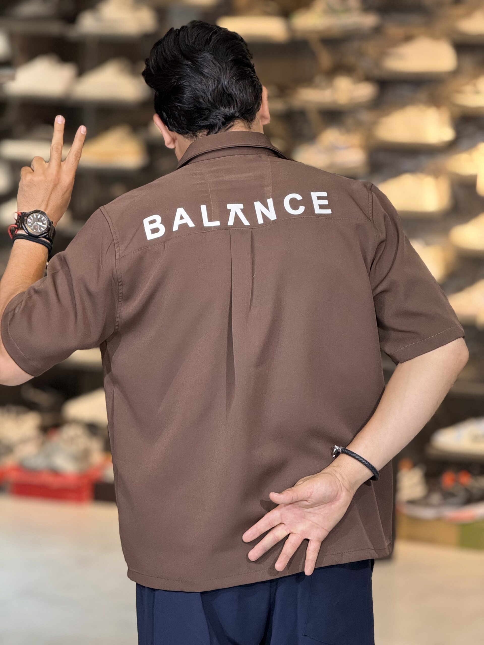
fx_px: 2237
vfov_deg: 16.4
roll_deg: -3.1
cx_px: 242
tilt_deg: -6.5
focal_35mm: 120
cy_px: 322
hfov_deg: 12.3
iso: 320
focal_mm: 15.66
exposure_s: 1/100
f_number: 2.8
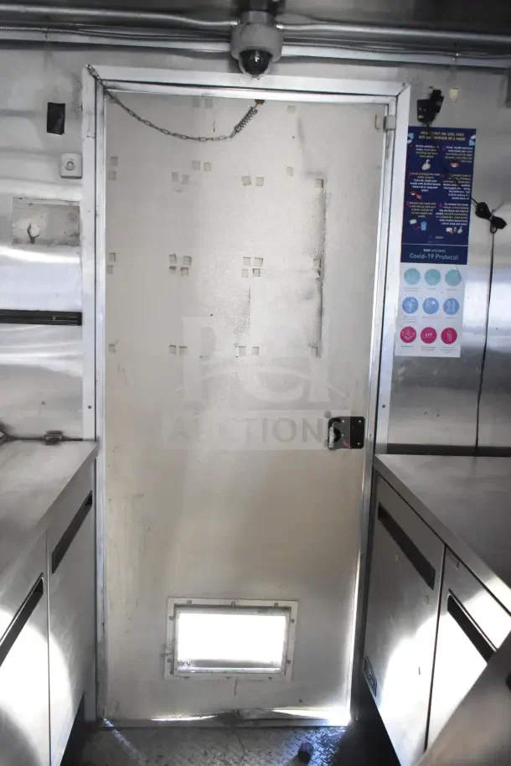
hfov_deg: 43.6
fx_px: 638
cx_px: 256
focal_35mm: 30
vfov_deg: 61.9
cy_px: 383
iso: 9000
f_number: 3.8
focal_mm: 20
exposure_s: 1/30
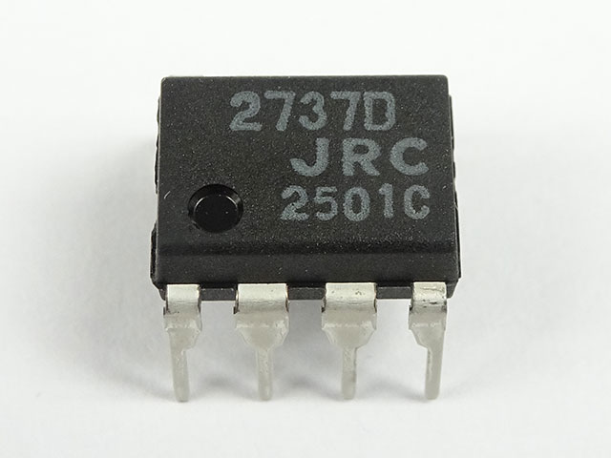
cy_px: 229
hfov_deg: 52.6
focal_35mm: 35
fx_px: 618
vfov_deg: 40.7
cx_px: 306
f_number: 4
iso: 125
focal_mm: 5.98
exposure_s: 1/40
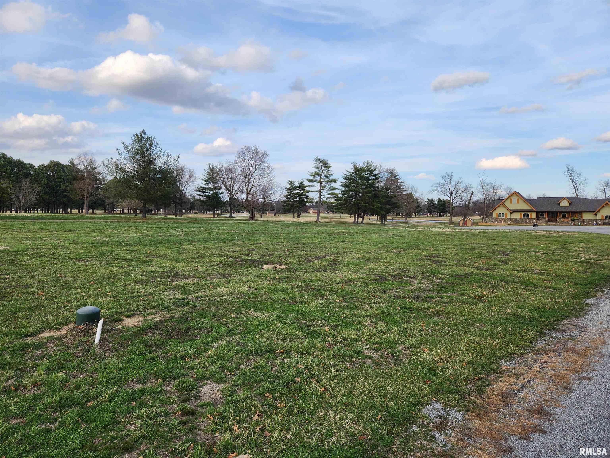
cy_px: 229
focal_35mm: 23
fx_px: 405
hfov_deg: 73.9
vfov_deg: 58.9
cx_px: 305
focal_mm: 5.4
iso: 20
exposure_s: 1/952
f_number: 1.8
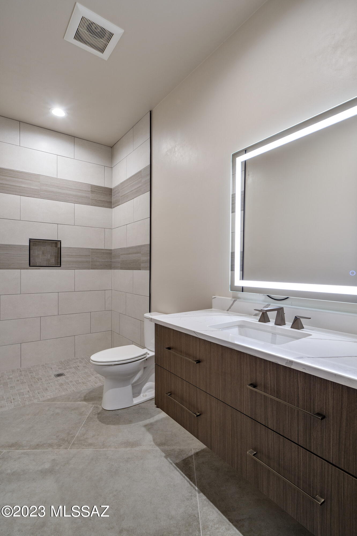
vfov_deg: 96.8
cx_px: 178
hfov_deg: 73.7
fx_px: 238
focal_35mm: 16
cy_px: 268
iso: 200
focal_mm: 16
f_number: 9
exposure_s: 1/3
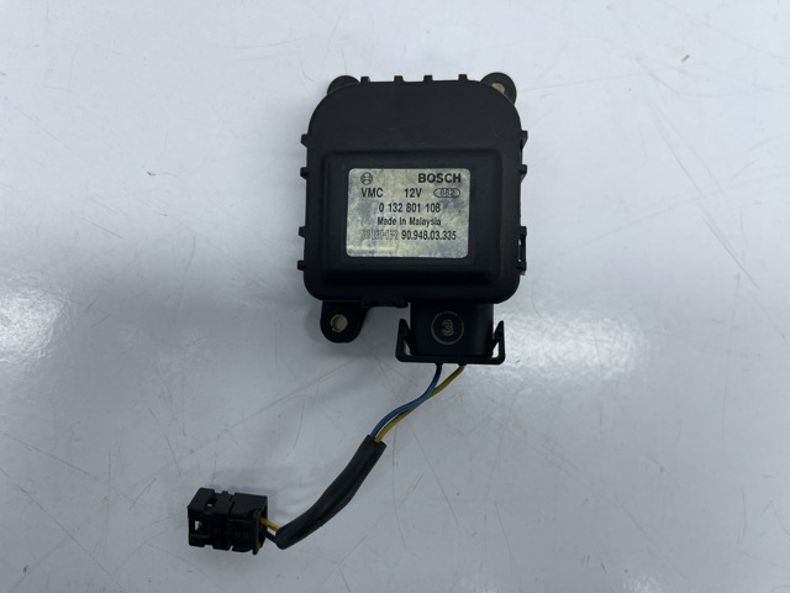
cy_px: 296
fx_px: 571
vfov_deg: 54.9
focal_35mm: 25
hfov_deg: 69.4
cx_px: 395
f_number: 1.6
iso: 32
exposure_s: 1/381
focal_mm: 5.1
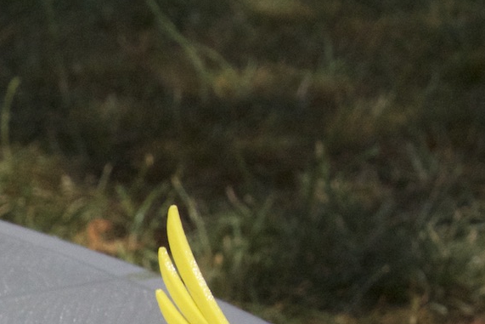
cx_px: -178
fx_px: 2547
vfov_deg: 7.2
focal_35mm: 189
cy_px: 461
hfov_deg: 10.6
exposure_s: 1/4000
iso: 1600
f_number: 11
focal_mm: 40
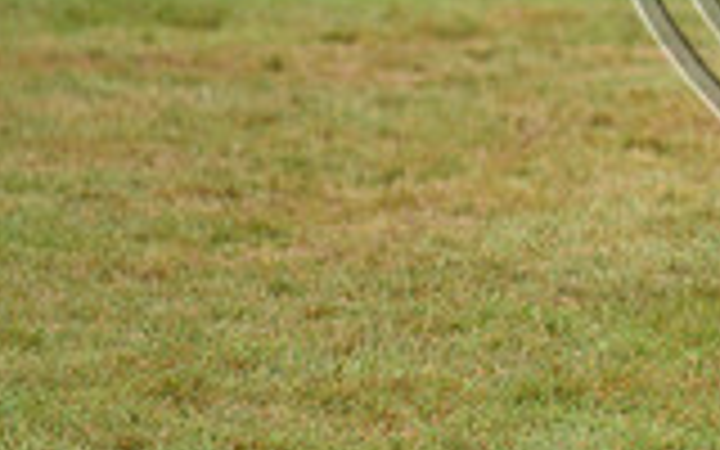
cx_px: 999
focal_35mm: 740
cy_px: -272
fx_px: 14521
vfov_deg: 1.8
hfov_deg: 2.8
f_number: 3.2
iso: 640
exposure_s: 1/1250
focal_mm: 200
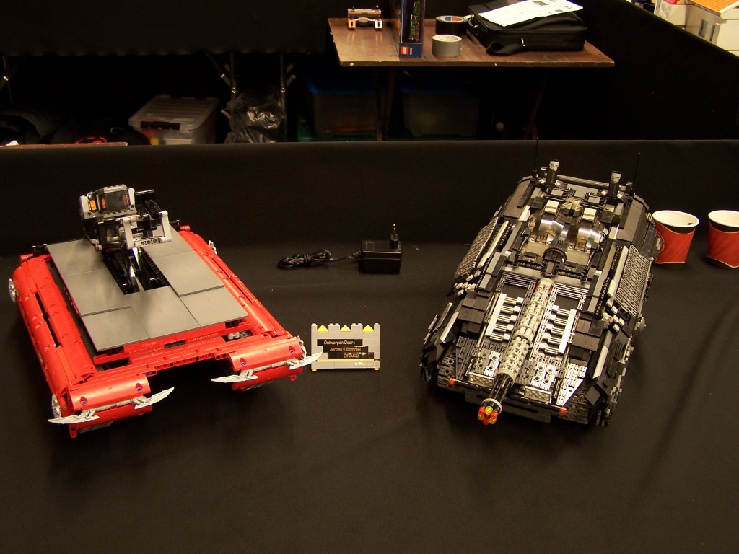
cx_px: 370
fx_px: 854
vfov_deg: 36.0
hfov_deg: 46.8
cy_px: 277
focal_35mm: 40
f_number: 2.8
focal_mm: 6.7
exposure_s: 1/2
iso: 80
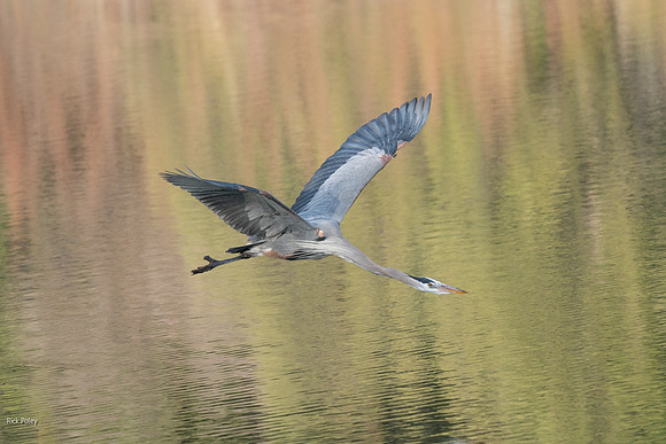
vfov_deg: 3.0
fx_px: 8604
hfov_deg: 4.4
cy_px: 222
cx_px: 333
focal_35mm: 465
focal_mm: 465
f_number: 9
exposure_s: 1/2000
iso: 5000
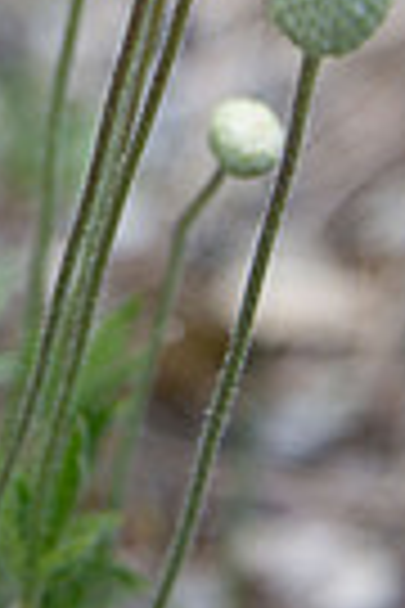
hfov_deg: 5.0
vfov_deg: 7.4
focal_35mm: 274
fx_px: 4623
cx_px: -4
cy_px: -243
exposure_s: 1/500
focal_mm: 82
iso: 200
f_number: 5
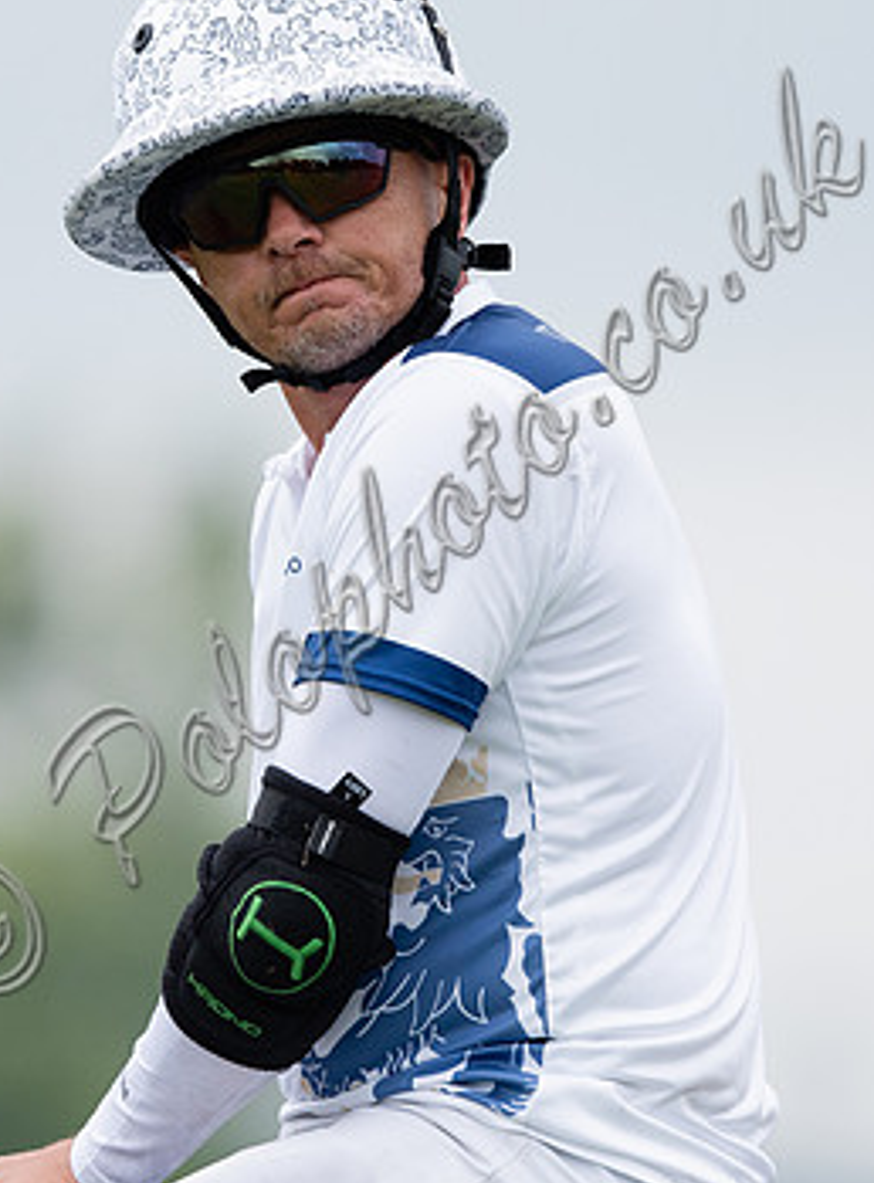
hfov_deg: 1.4
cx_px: 315
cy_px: 422
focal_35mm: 1087
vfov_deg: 1.8
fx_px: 36935
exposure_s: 1/4000
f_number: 4.5
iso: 400
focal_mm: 500
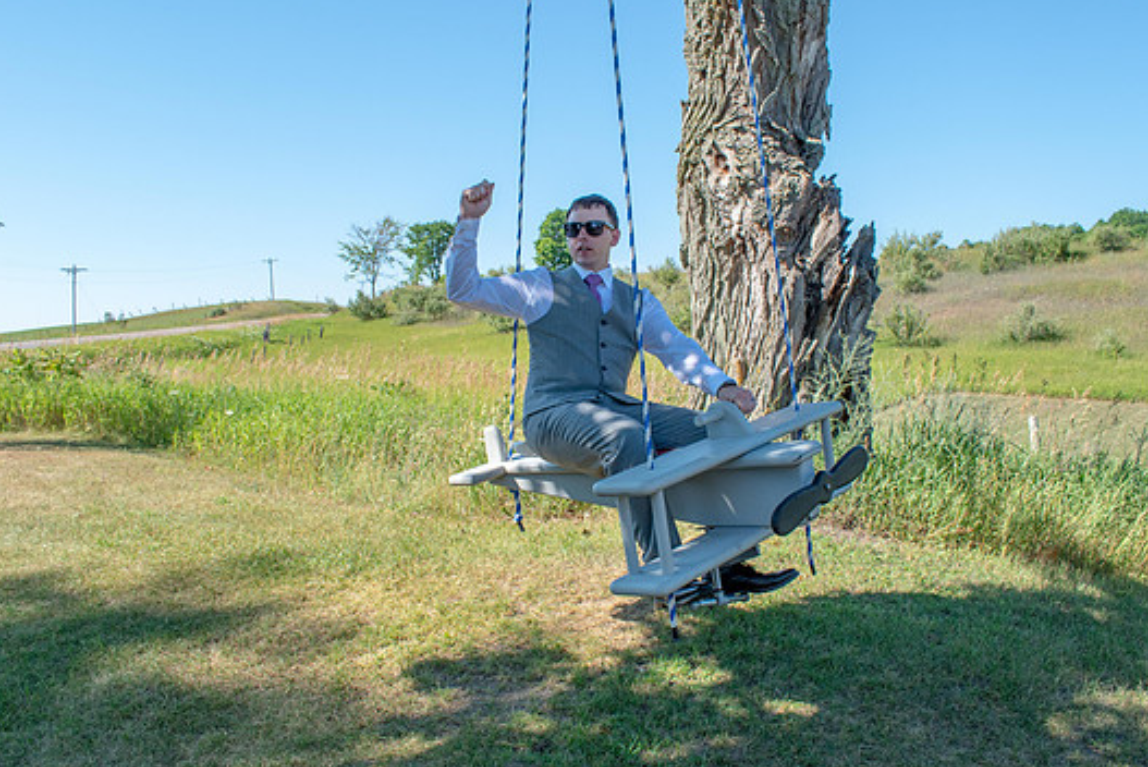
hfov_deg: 57.2
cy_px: 393
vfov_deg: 40.0
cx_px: 569
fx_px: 1053
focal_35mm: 33
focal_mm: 20
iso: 200
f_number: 9
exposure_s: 1/320
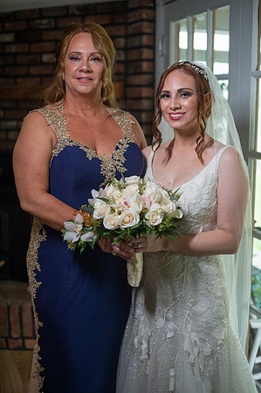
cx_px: 130
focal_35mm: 50
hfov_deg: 26.9
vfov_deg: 39.6
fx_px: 545
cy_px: 196
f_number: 2.5
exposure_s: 1/400
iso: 1000
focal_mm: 50
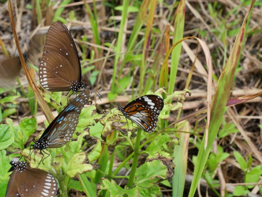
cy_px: 98
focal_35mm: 80
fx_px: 606
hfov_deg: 24.4
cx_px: 131
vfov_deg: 18.4
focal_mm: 40
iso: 320
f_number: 10
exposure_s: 1/100
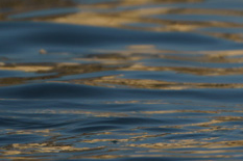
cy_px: 127
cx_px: 506
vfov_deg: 0.5
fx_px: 18252
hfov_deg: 0.8
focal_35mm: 2706
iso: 400
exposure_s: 1/2000
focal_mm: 600
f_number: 6.3
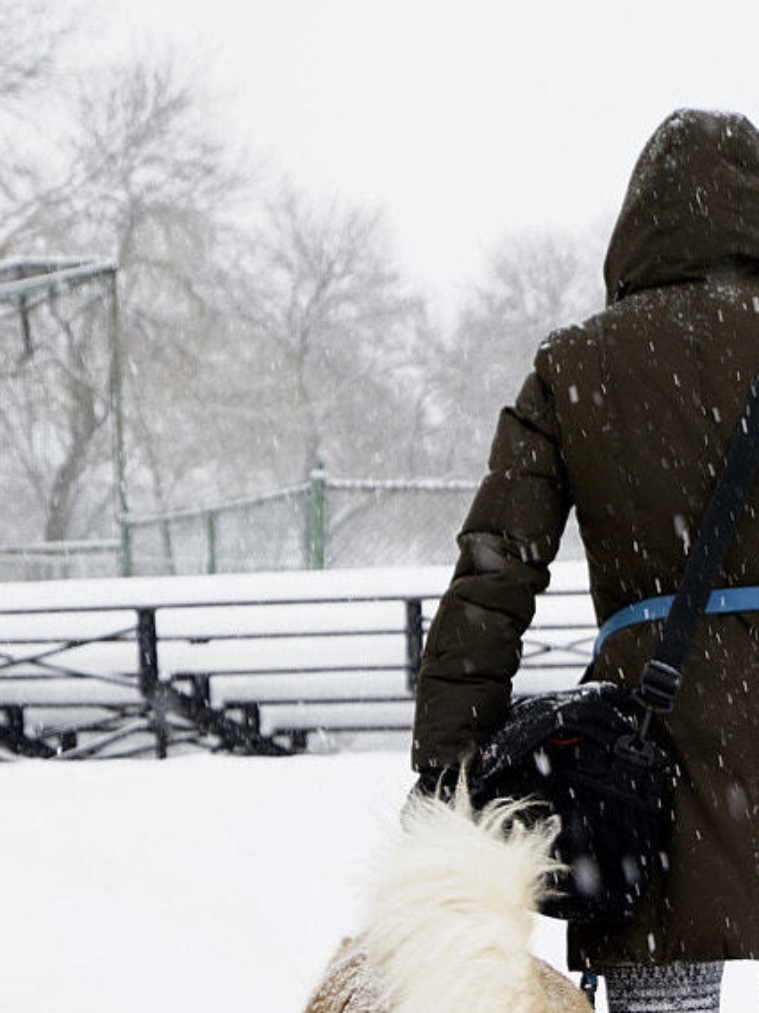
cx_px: 796
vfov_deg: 20.5
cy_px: 738
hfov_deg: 15.2
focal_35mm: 95
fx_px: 2778
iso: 100
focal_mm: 35
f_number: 4
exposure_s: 1/160
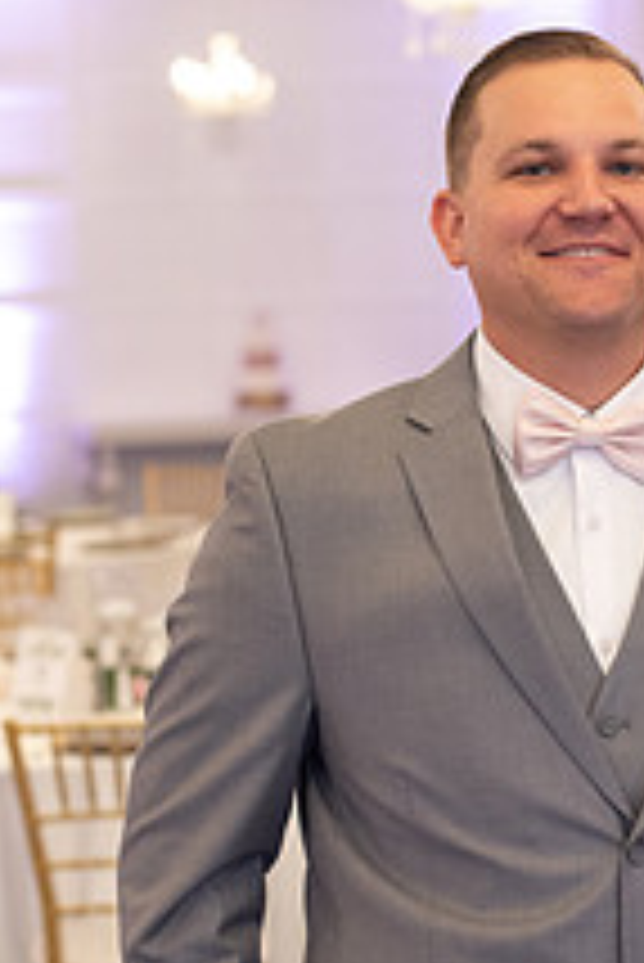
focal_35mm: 105
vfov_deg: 19.4
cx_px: 585
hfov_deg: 13.0
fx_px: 2813
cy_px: 608
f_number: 2.8
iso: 1600
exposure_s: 1/250
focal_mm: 50
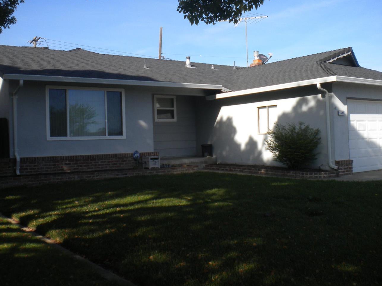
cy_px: 126
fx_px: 452
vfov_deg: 35.1
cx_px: 190
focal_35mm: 41
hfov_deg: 45.8
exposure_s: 1/557
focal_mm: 6.3
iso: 80
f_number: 4.6
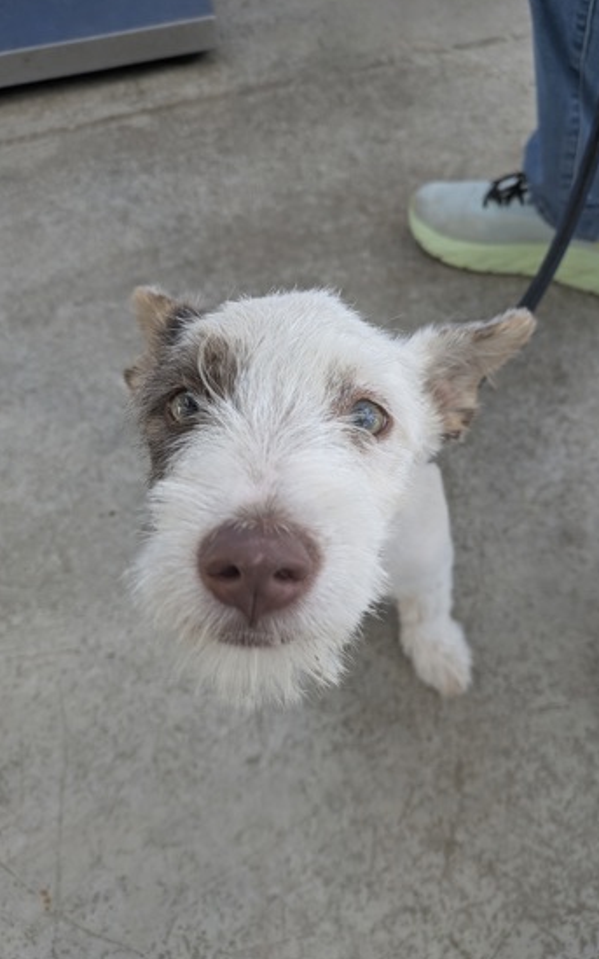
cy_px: 476
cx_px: 335
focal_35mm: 27
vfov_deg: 68.4
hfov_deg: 45.9
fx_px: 705
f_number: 1.89
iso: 77
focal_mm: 5.43
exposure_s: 1/264
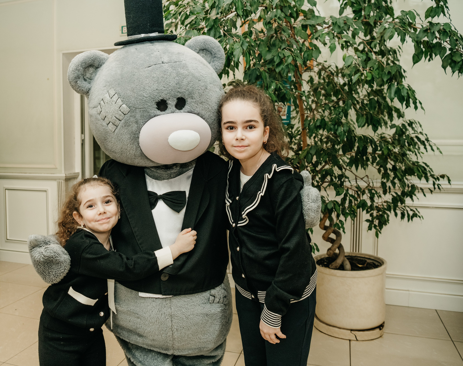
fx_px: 482
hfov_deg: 50.6
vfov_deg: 41.6
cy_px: 176
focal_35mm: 35
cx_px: 164
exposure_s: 1/160
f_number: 4
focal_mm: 28
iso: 800
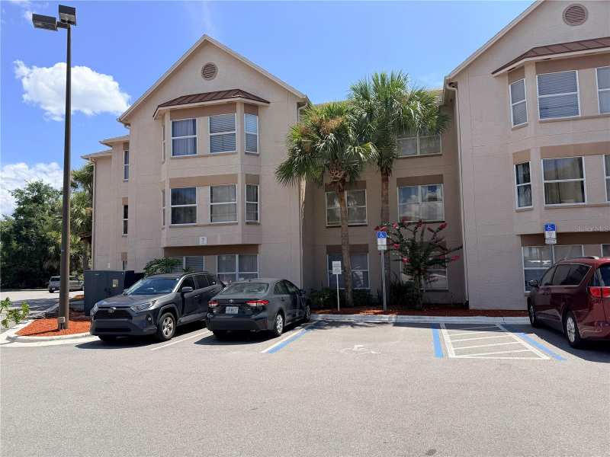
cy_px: 228
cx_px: 305
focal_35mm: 24
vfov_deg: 56.8
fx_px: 423
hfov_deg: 71.6
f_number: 1.78
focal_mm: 6.76
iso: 80
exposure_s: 1/3759
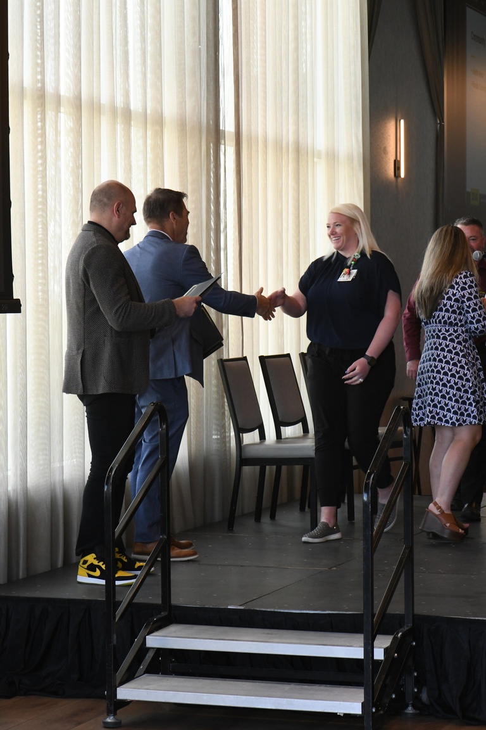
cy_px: 365
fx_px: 2126
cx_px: 243
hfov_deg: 13.0
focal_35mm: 105
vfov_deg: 19.5
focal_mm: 105
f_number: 20
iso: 4000
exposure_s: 1/100
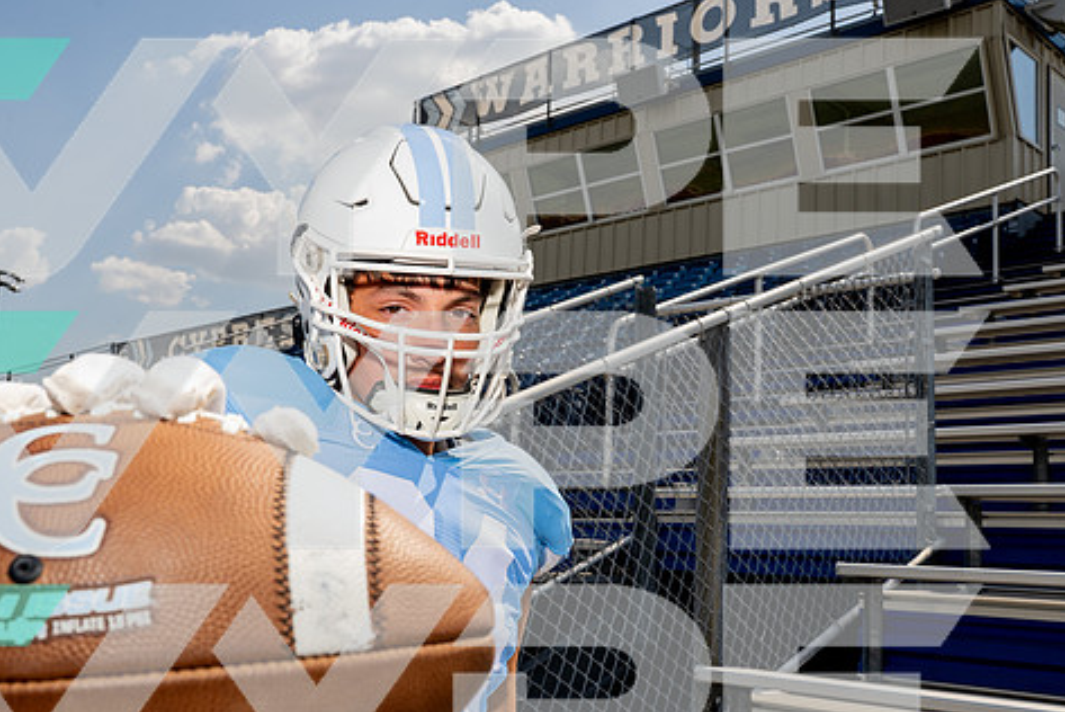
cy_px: 419
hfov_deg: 49.2
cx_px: 420
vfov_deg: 34.2
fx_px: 1154
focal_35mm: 39
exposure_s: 1/250
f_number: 11
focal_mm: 29
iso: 125
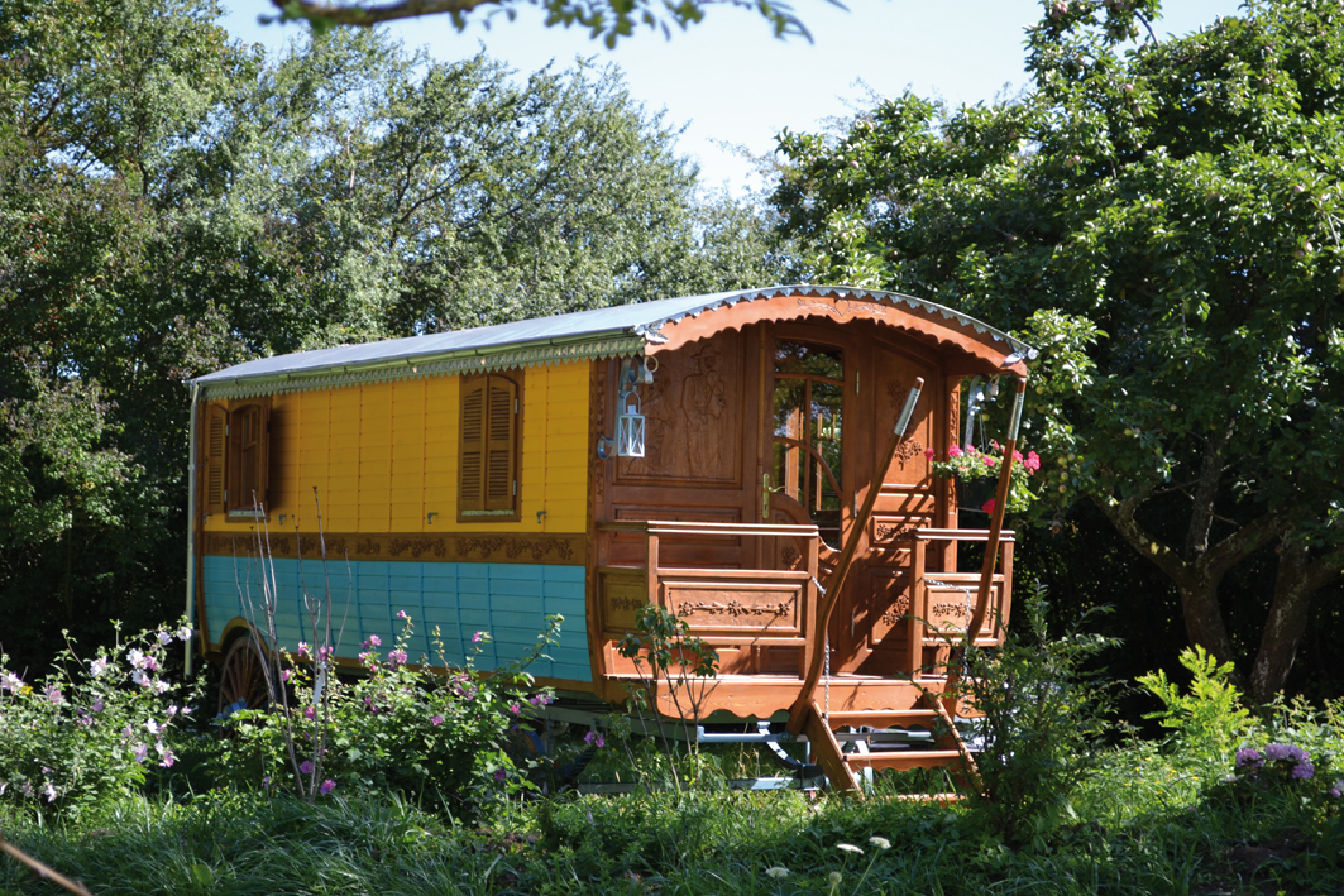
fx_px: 3080
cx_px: 672
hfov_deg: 24.6
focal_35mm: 82
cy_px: 448
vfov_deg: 16.6
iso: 110
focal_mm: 55
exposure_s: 1/125
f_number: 5.6
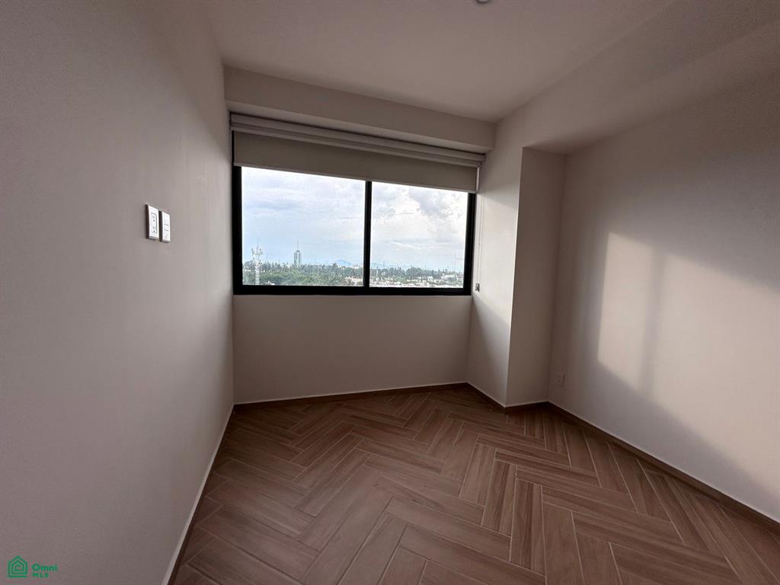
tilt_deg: -3.3
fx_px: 315
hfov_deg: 102.1
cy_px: 292
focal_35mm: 14
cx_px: 390
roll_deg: -1.9
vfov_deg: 85.7
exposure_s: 1/158
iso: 40
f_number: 2.2
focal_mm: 2.22
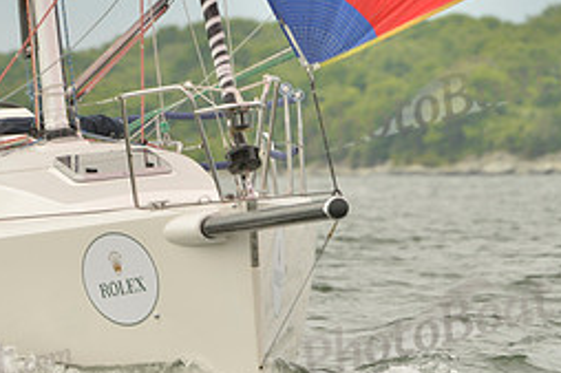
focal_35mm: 801
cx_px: 188
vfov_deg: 1.7
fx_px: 12474
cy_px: 17
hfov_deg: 2.6
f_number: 6.3
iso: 400
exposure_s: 1/800
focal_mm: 350
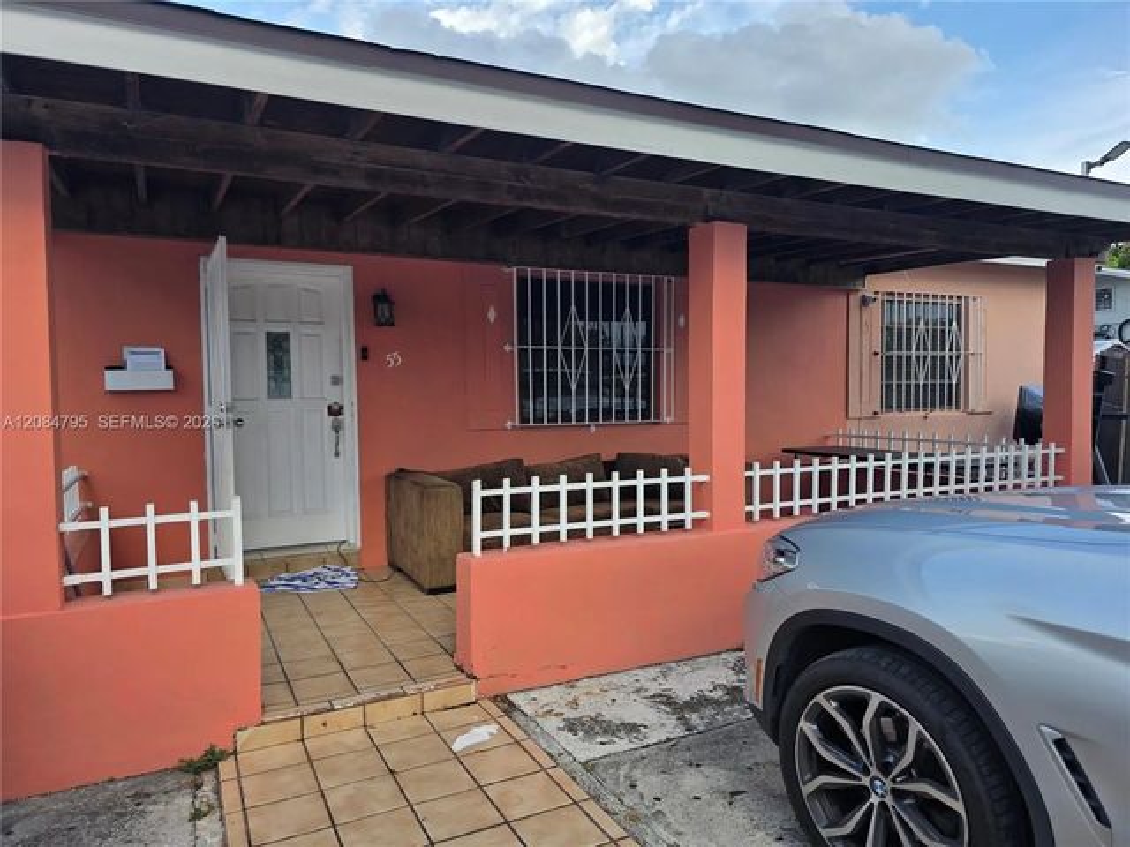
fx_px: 751
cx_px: 565
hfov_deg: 73.9
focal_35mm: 23
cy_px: 424
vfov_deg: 58.9
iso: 32
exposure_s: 1/359
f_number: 1.7
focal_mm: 6.3
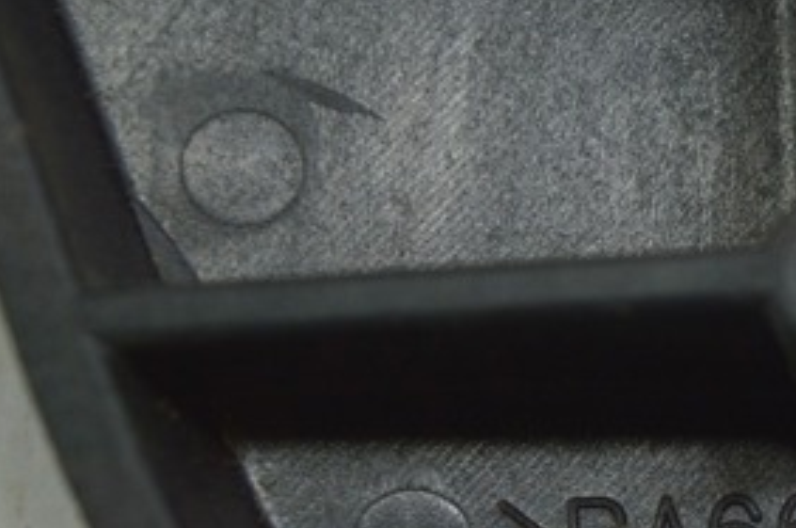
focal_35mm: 187
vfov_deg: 7.3
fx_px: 4131
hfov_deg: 10.9
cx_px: 796
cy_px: 544
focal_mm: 55
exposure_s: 1/60
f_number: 5.6
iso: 400
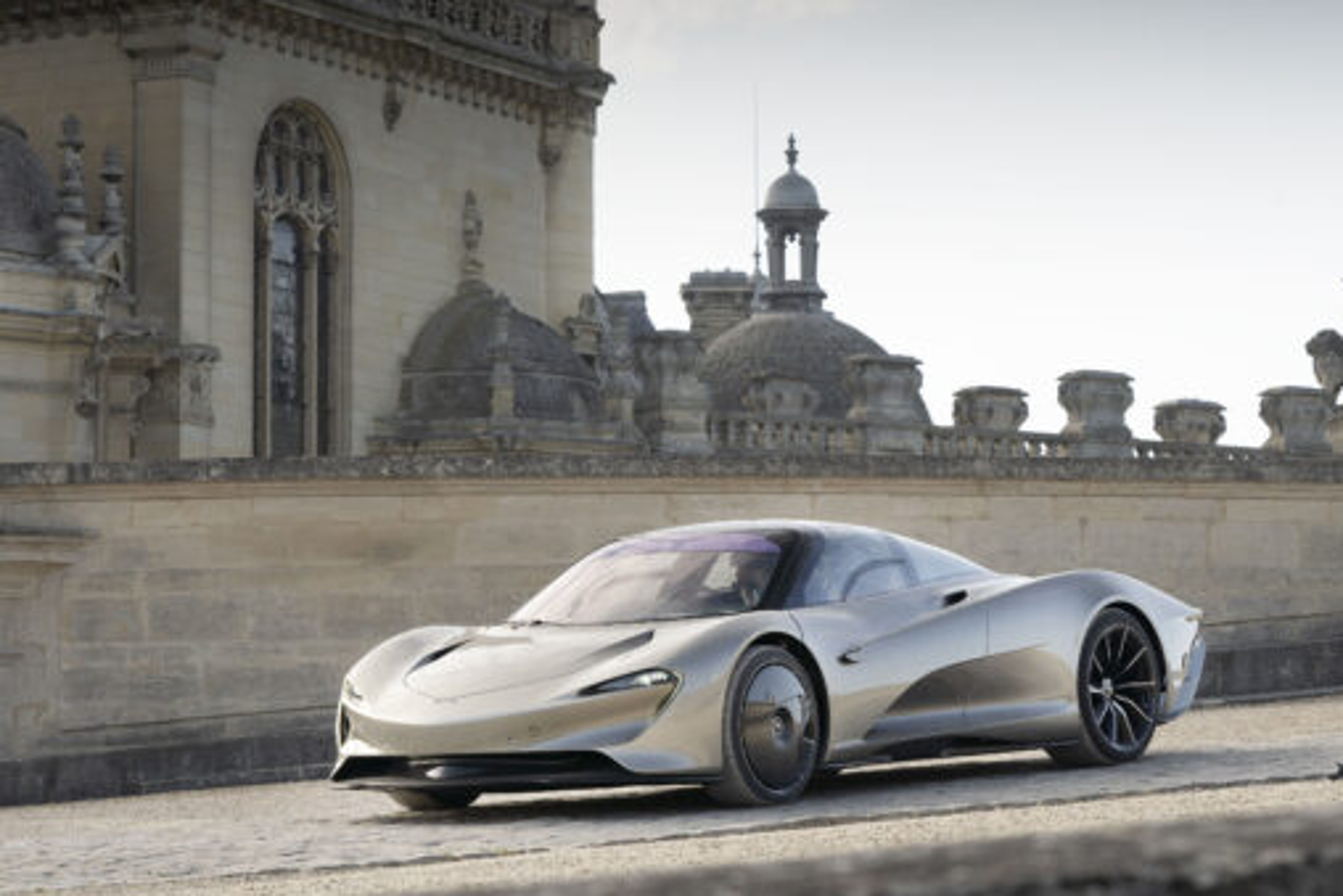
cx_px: 656
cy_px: 399
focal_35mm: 133
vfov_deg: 10.3
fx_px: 4963
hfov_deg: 15.4
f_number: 7.1
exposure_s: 1/250
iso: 320
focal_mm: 88
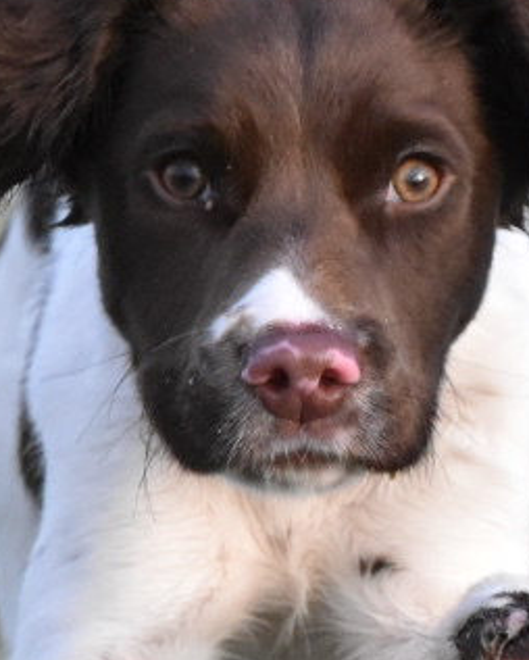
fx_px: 21077
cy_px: 360
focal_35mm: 1078
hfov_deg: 1.4
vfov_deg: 1.8
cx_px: 379
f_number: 7.1
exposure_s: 1/1600
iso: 2800
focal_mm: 150
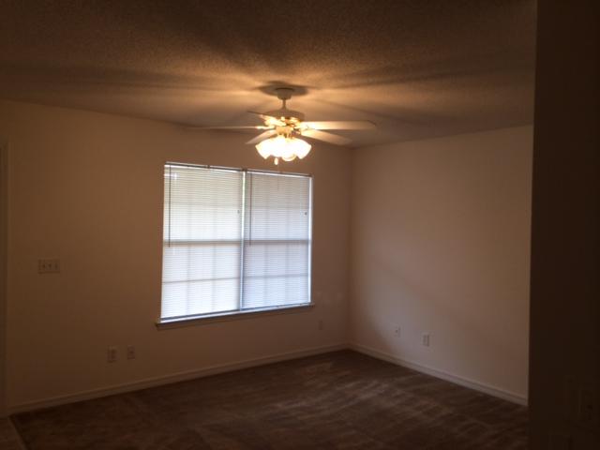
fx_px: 520
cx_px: 300
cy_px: 225
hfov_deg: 60.0
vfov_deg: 46.8
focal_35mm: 30
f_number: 2.2
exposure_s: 1/40
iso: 40
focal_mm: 4.12
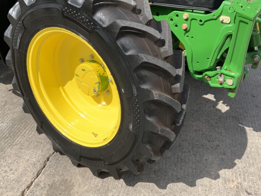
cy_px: 73
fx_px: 309
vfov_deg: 34.9
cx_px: 131
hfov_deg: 45.8
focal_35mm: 41
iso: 16
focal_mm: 3
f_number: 1.8
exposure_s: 1/1534
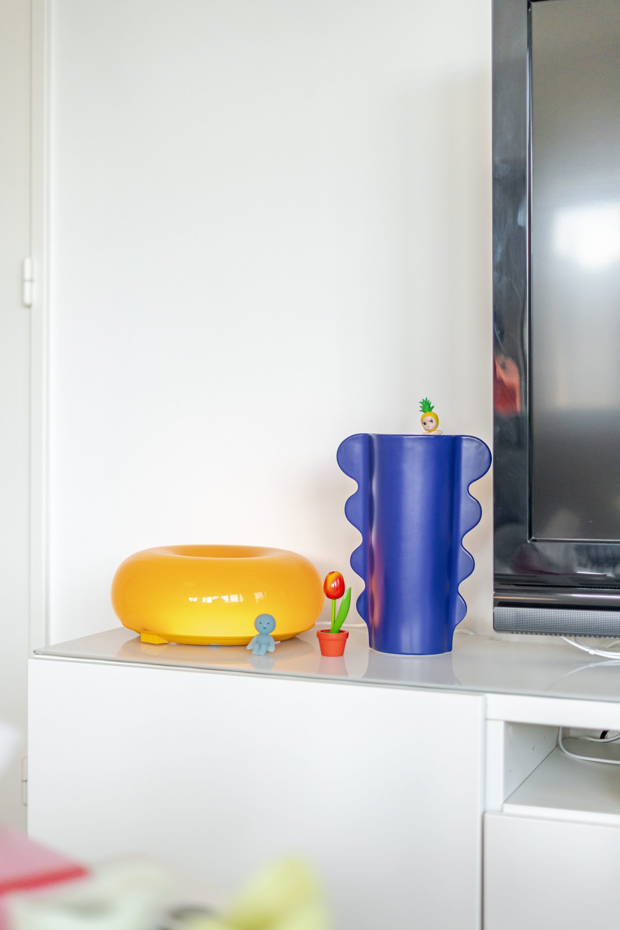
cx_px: 310
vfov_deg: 39.6
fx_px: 1292
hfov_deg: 27.0
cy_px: 465
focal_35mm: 50
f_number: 1.8
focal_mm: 50
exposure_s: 1/1250
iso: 400
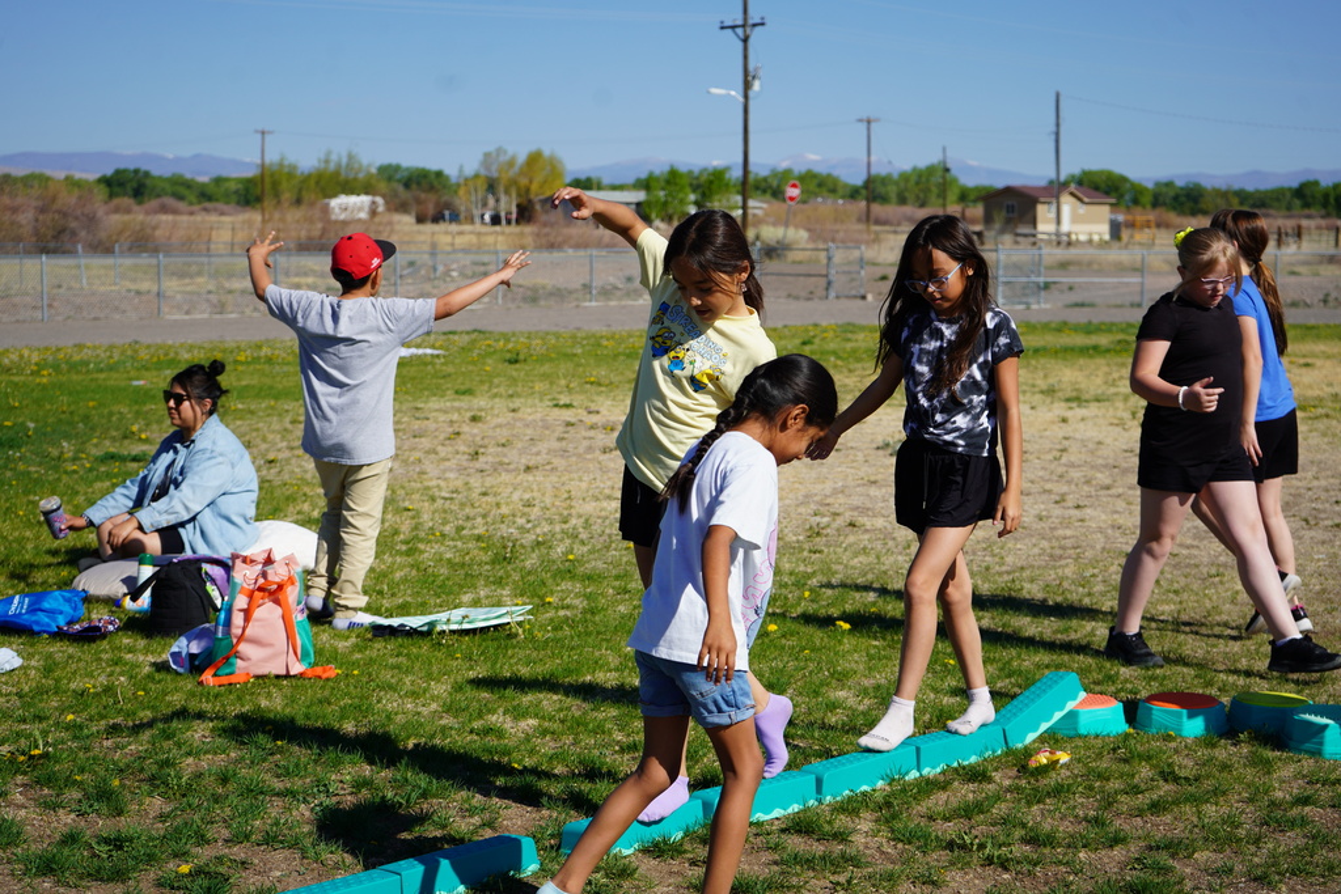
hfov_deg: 28.8
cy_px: 447
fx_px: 2608
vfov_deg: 19.5
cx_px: 670
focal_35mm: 70
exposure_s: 1/800
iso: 100
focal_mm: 70
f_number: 5.6
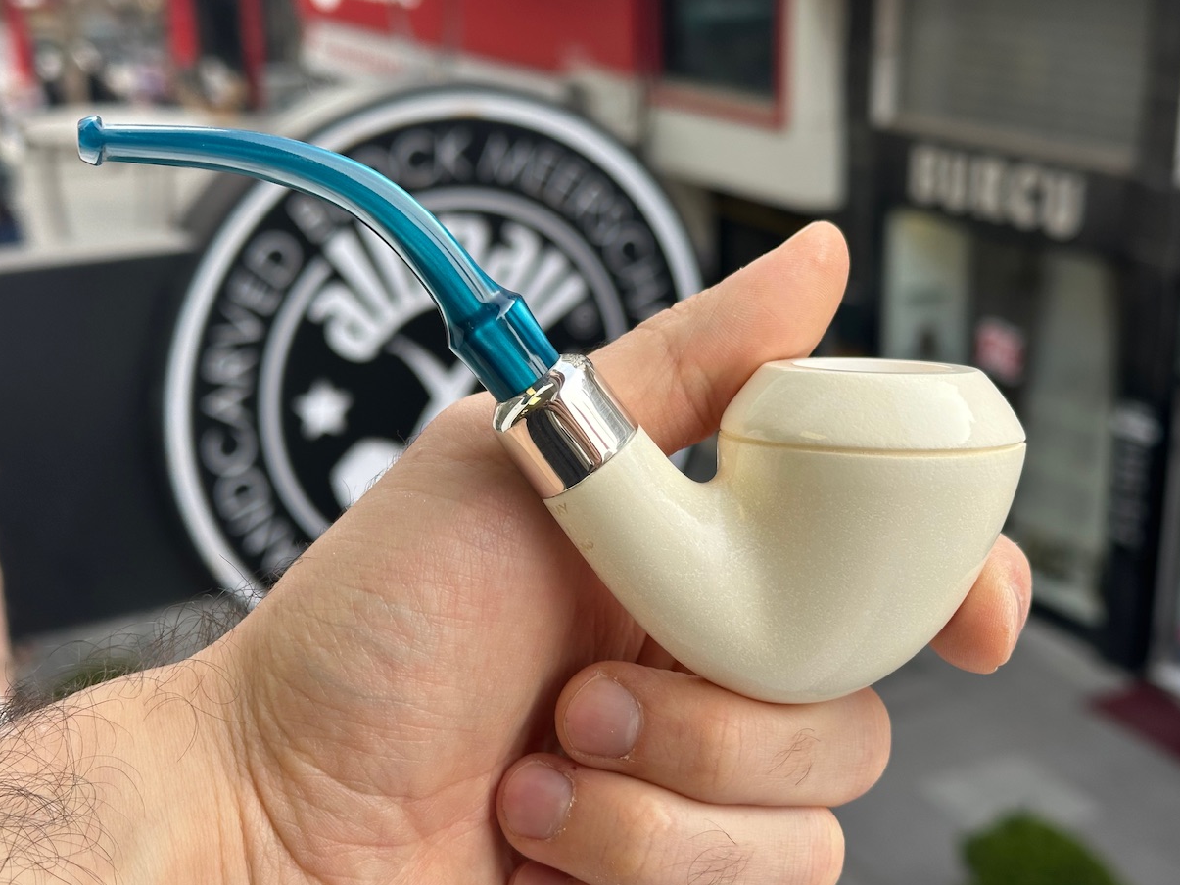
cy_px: 452
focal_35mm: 51
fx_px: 1739
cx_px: 591
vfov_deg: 28.6
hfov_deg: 37.5
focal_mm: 6.86
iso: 64
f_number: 1.78
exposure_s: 1/406
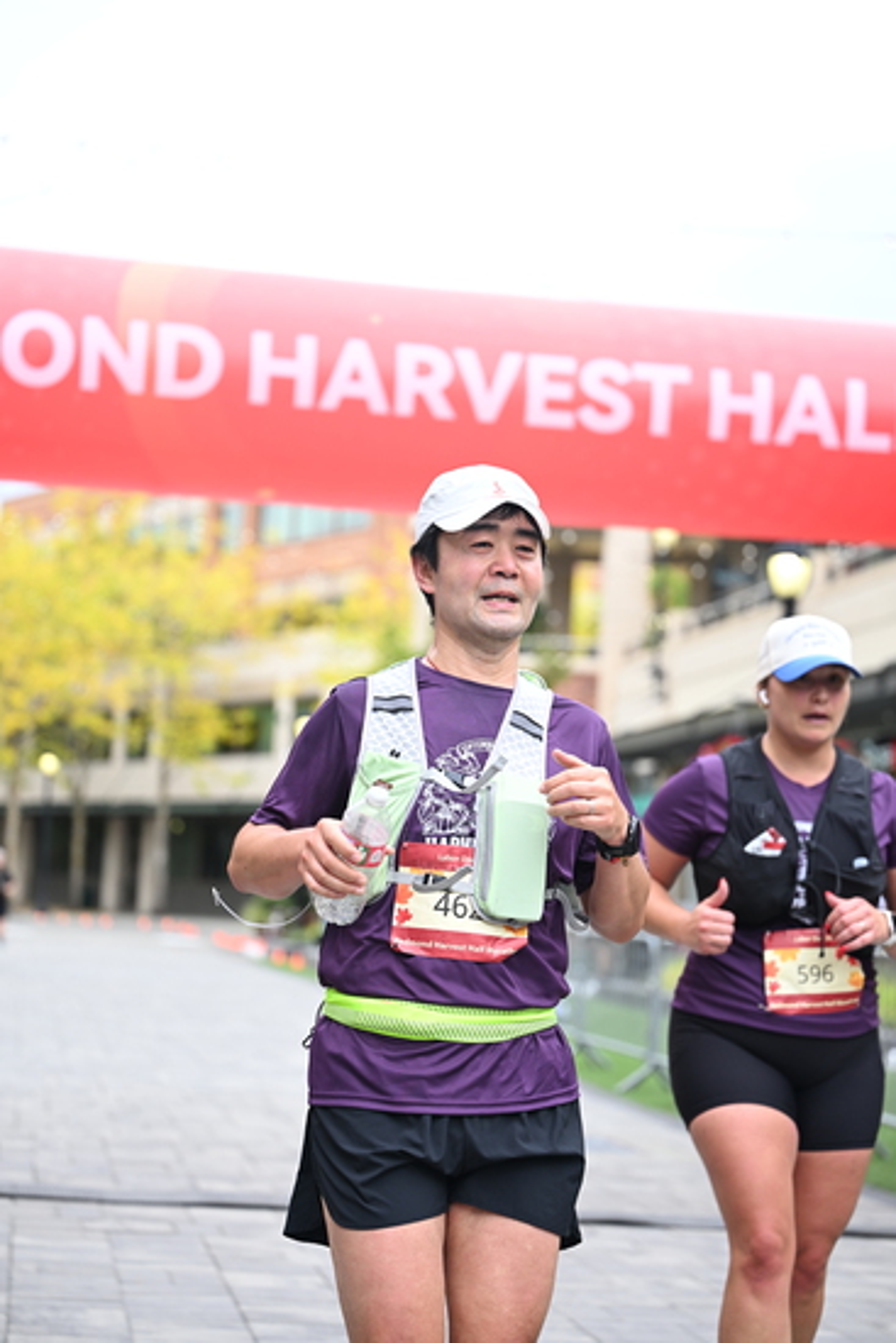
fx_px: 2611
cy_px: 672
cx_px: 448
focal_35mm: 70
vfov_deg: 28.8
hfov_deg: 19.5
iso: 640
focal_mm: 70
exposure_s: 1/1600
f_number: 2.8
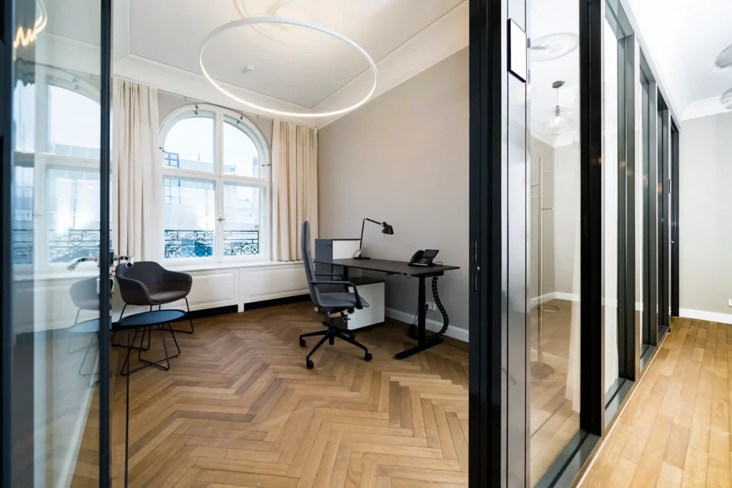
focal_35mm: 14
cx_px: 366
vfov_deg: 81.2
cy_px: 244
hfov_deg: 104.3
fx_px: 285
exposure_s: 1/125
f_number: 5.6
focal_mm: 14
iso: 800
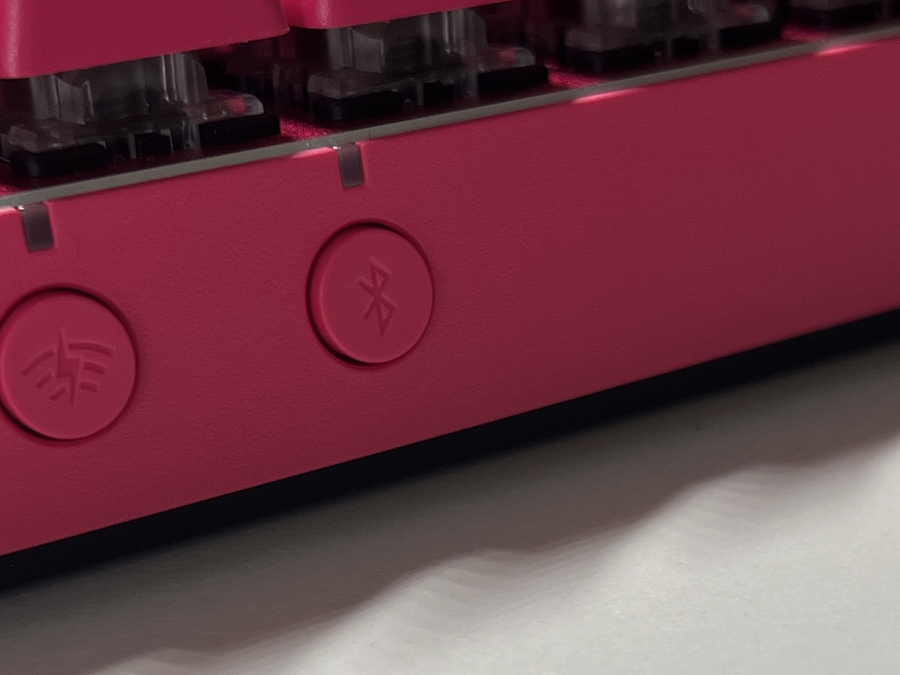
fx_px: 2132
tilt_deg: -27.0
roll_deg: +0.9
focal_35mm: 82
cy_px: 595
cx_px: 523
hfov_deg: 23.8
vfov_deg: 17.7
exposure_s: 1/121
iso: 64
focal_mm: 5.7
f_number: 1.5
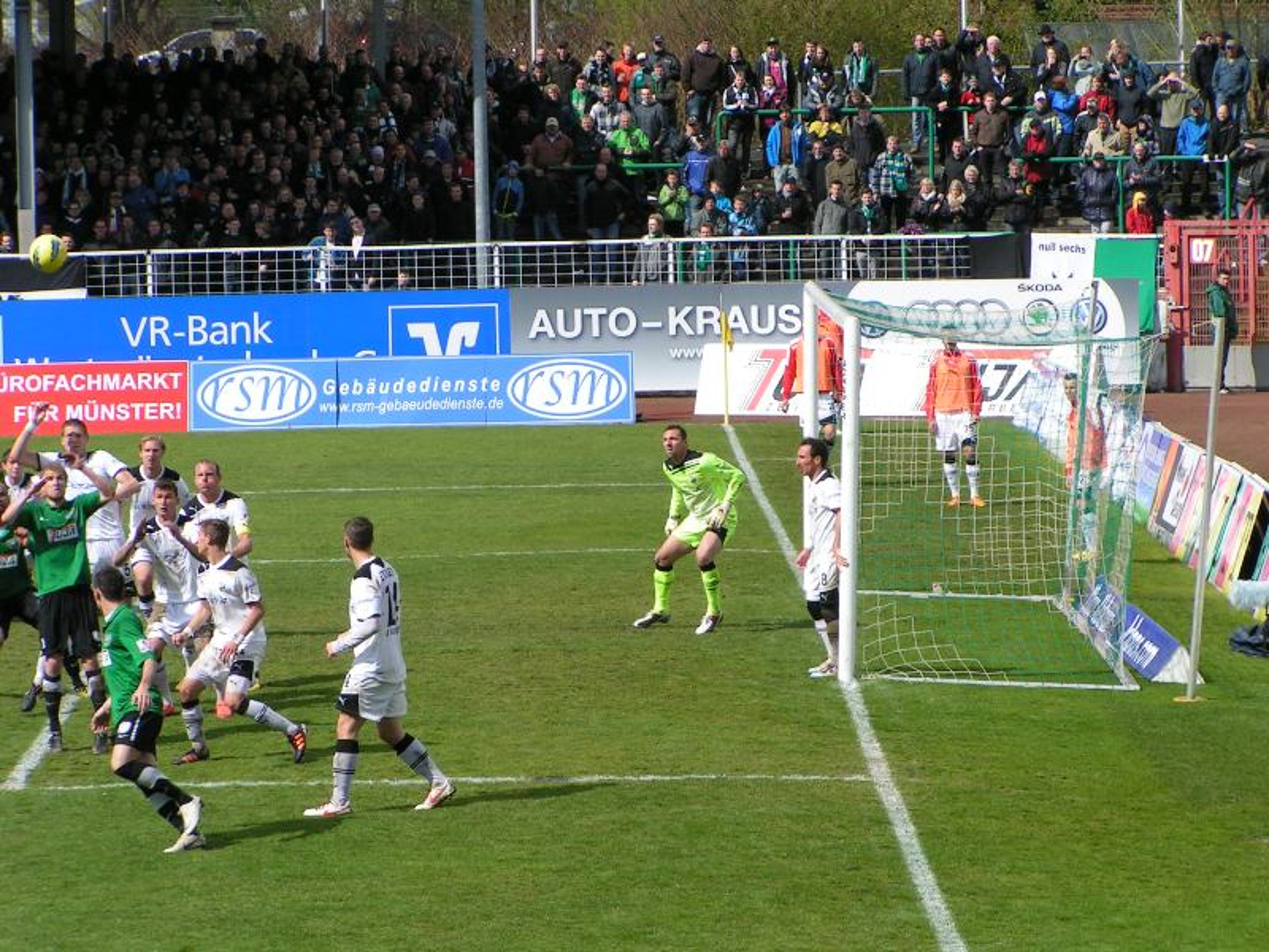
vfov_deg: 8.6
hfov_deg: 11.5
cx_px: 634
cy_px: 476
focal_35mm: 172
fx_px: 6305
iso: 50
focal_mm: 26.3
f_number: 6.3
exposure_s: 1/500
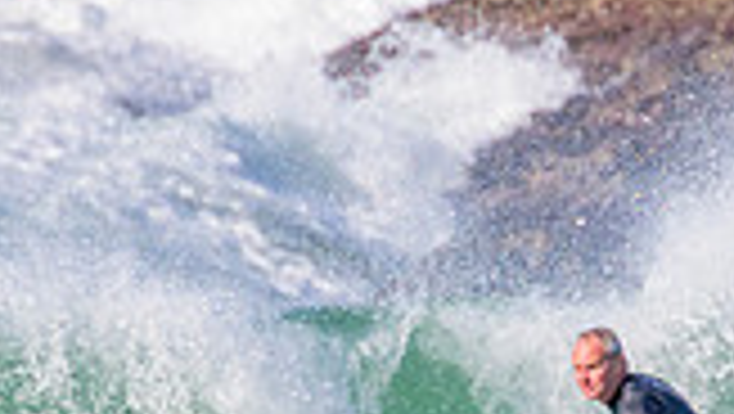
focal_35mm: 2974
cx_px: 428
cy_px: 619
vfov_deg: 0.4
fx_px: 57930
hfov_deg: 0.7
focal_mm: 800
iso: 1600
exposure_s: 1/2000
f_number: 11
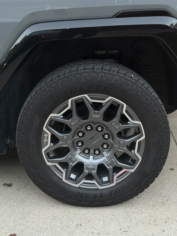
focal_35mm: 48
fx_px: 327
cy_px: 118
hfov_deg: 30.3
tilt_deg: -24.2
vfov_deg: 39.7
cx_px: 88
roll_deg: +2.0
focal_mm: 6.76
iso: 250
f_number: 1.78
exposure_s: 1/60
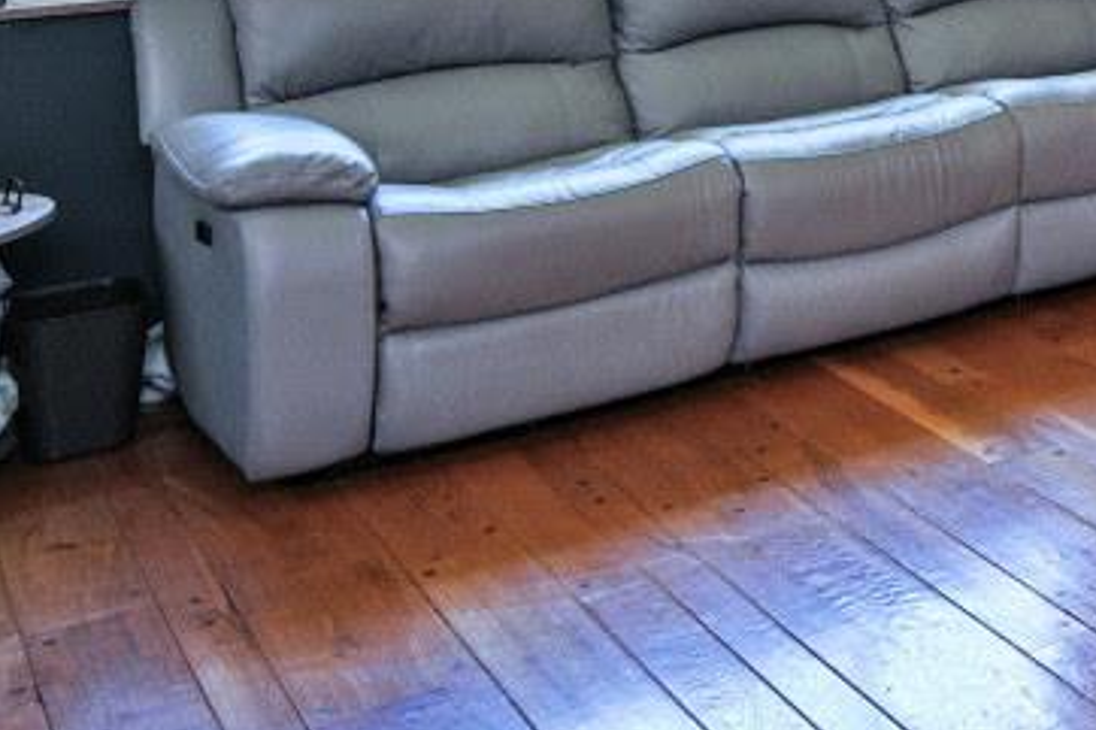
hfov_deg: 22.9
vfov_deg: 20.6
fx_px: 1765
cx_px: 1877
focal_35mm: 58
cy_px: -300
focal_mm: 14
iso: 220
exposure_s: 1/60
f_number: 4
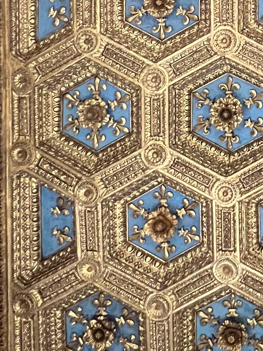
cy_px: -7
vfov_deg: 33.4
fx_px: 527
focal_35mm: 52
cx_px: 344
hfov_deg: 24.4
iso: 500
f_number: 1.8
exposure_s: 1/50
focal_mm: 1.57
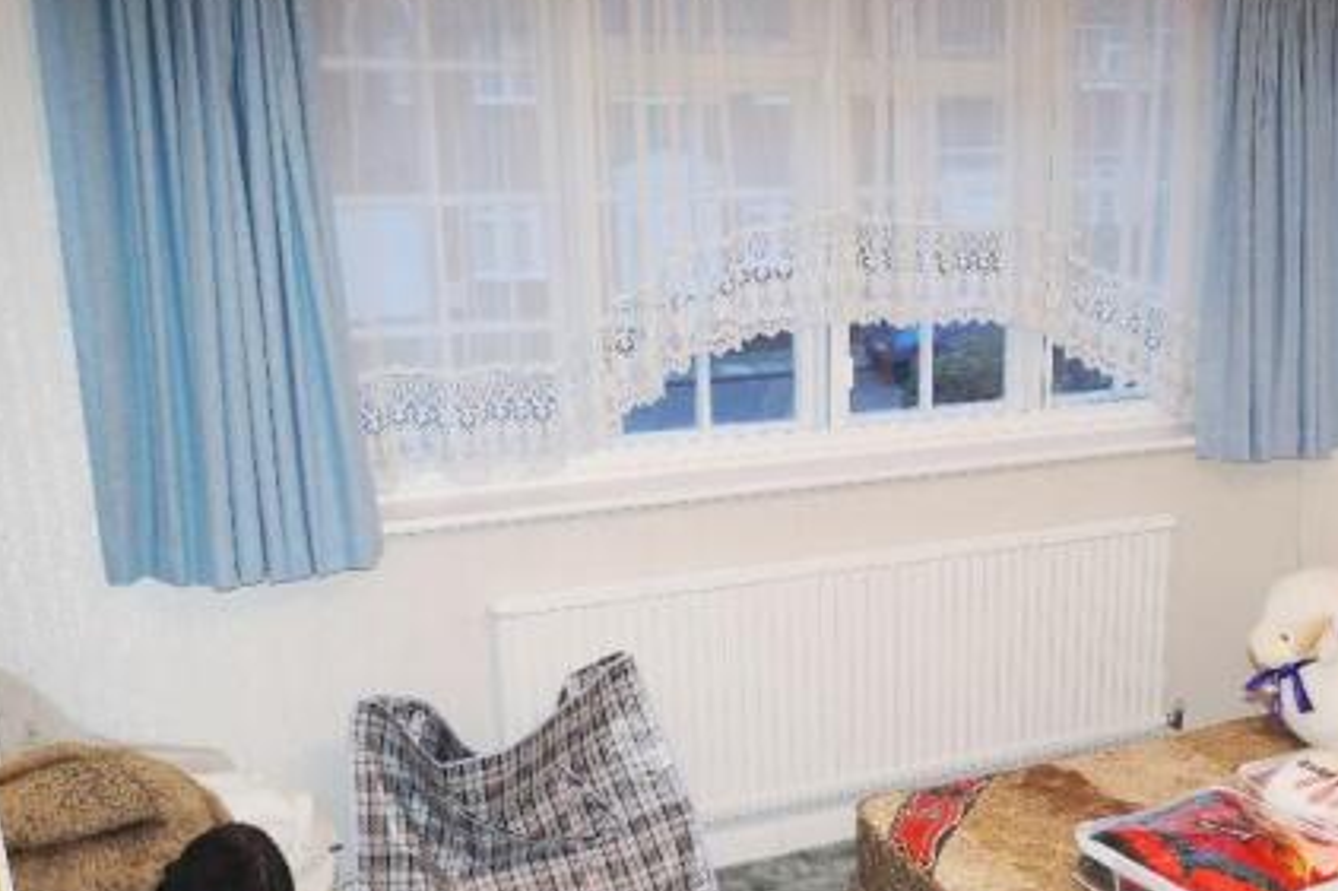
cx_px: 916
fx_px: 1560
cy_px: 671
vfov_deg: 31.3
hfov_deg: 45.5
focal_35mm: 42
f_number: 4
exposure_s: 1/60
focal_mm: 18
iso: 640
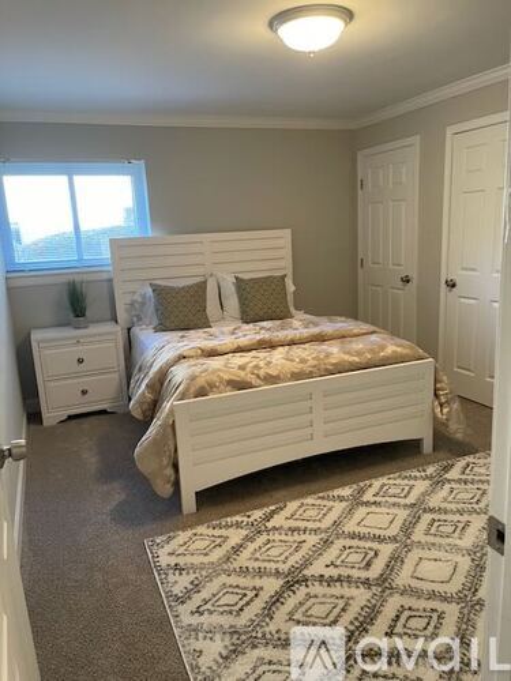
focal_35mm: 26
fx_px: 512
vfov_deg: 67.3
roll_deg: +2.4
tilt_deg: -12.5
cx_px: 256
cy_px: 340
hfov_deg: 53.1
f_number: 1.6
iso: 200
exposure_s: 1/60
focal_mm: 5.1
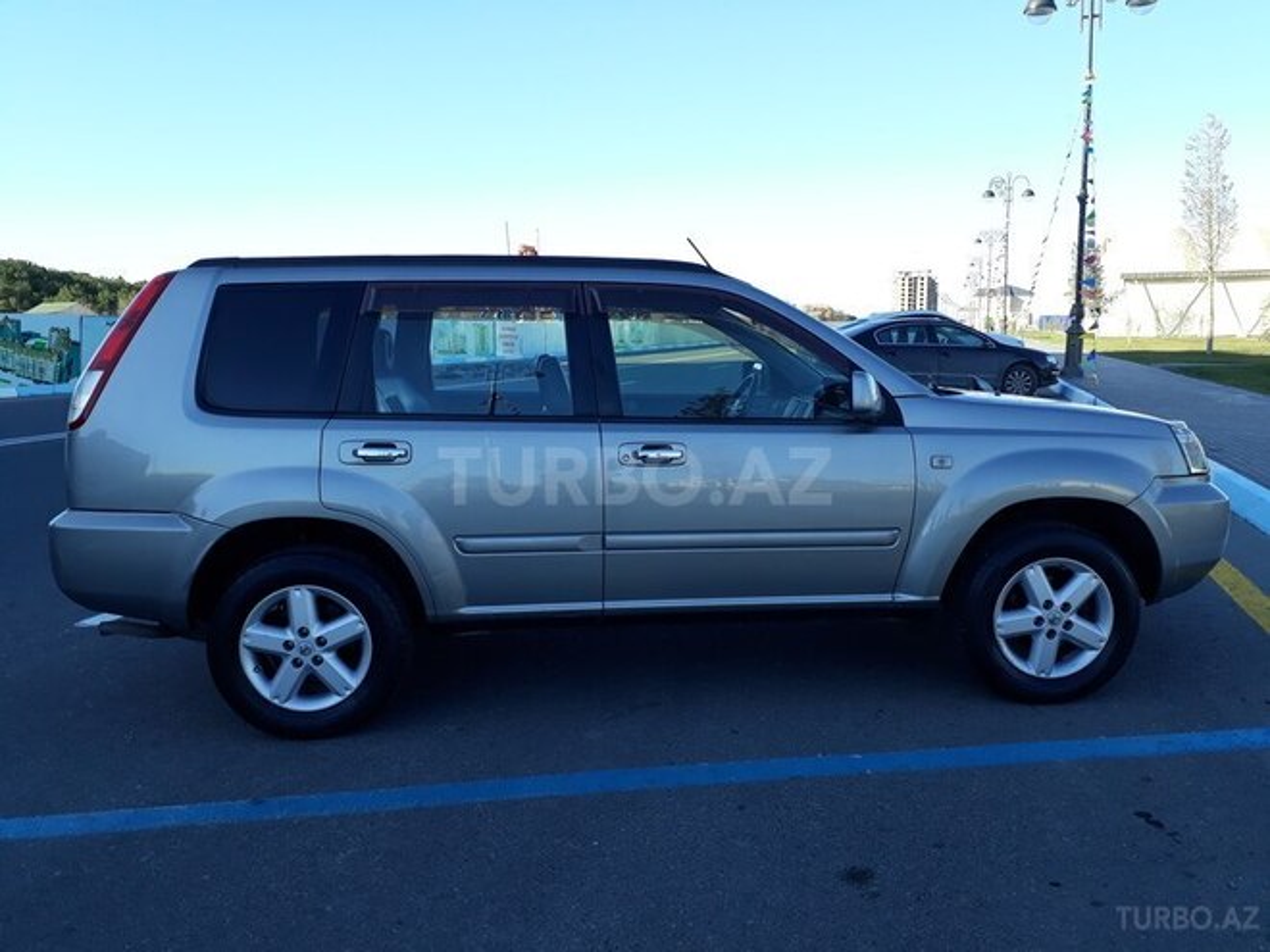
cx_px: 635
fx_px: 991
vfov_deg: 51.4
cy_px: 476
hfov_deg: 65.3
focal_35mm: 27
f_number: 1.9
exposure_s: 1/478
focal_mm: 3.6
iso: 40
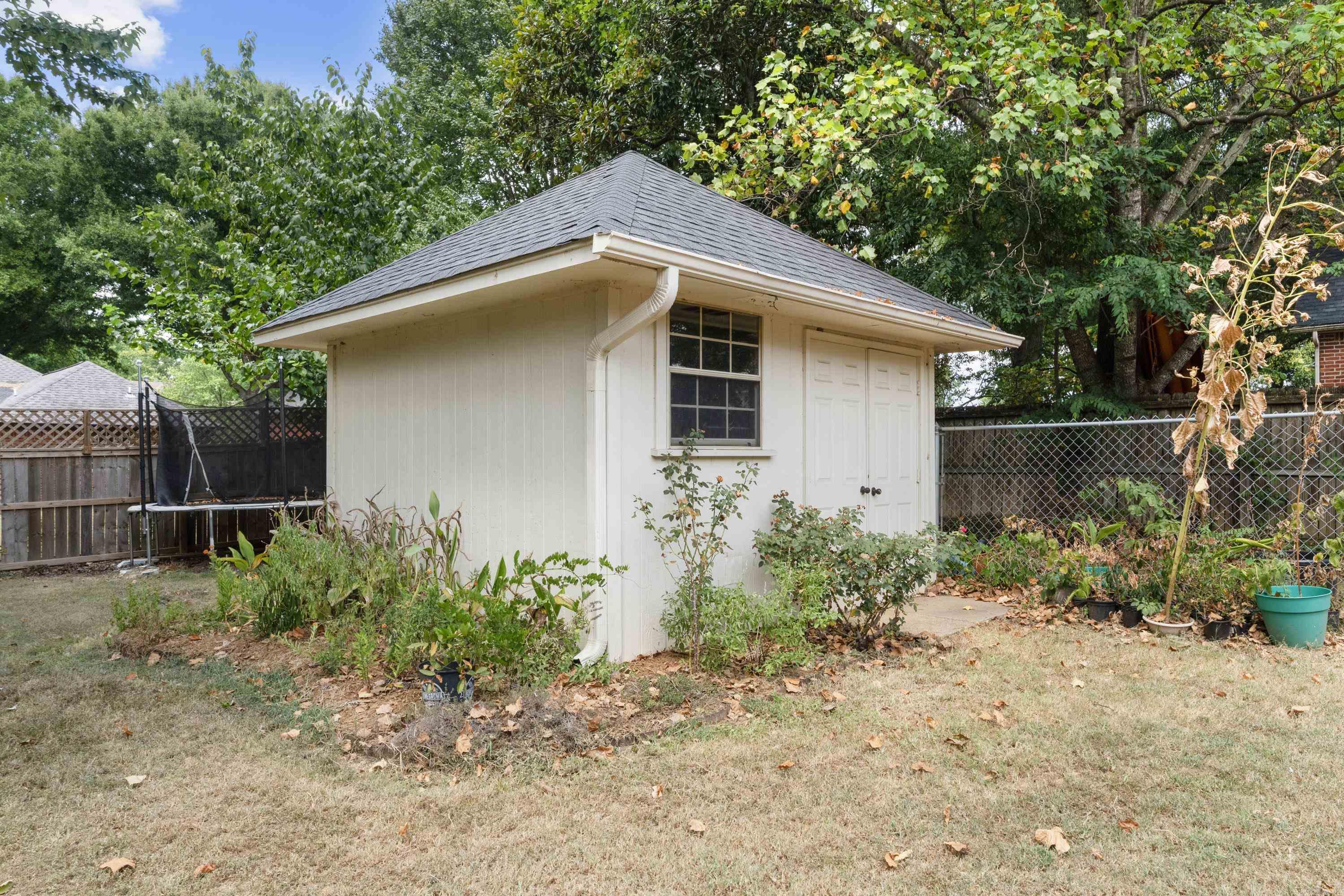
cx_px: 672
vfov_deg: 56.8
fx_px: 829
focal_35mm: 22
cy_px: 448
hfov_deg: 78.1
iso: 400
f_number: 8
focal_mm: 14.8
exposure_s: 1/320
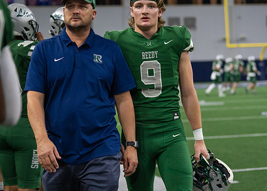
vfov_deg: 14.5
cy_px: 68
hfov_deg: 20.2
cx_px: 112
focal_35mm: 99
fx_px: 751
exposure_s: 1/1250
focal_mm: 70
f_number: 2.8
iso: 1600
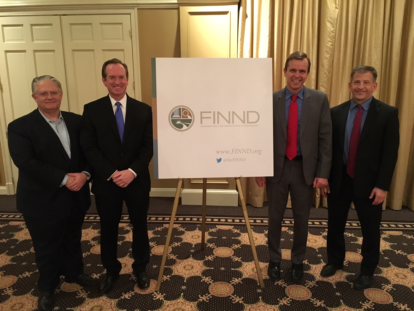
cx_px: 207
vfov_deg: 48.2
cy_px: 156
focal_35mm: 29
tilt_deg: -13.5
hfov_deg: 61.7
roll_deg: -0.3
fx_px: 347
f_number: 2.2
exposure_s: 1/15
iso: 320
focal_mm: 4.15
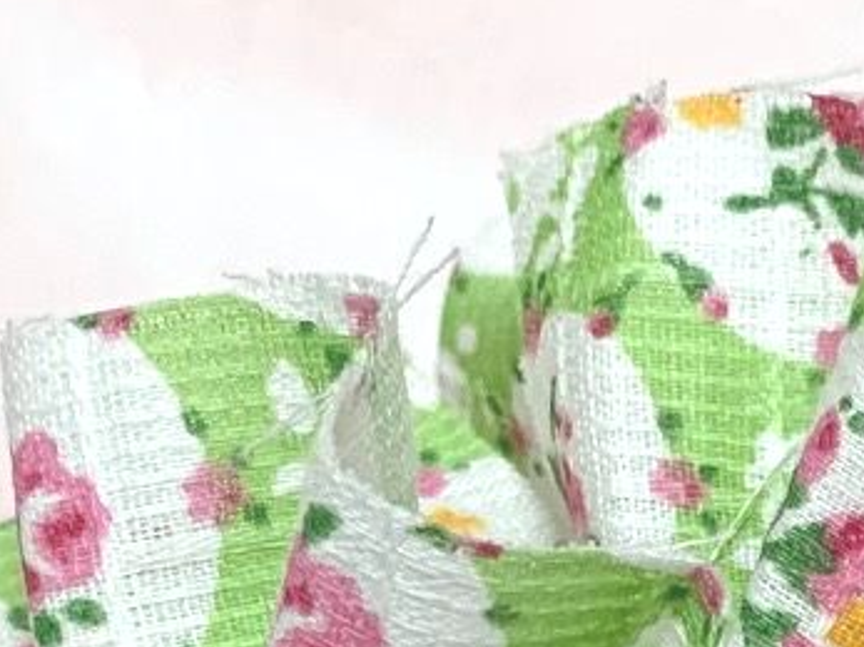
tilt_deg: -83.7
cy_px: 1779
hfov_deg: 12.9
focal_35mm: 151
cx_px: 874
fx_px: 3768
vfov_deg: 8.6
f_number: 1.8
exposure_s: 1/50
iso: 64
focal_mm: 4.25
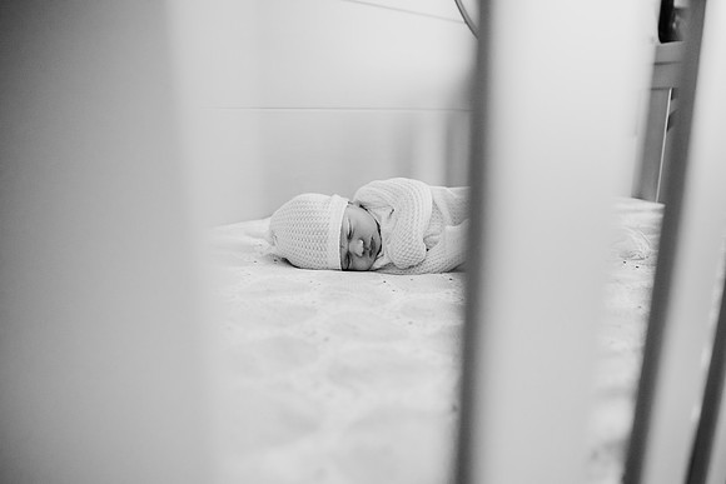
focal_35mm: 24
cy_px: 242
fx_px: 484
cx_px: 363
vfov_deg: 53.2
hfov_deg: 73.7
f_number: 2.5
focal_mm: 24
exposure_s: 1/250
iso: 1000
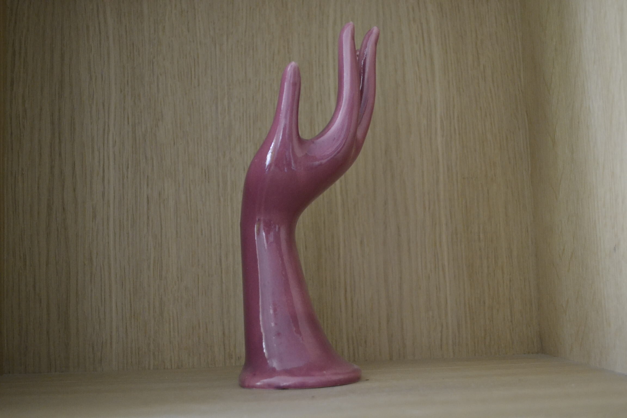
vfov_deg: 31.9
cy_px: 209
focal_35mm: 42
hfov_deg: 46.4
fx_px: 731
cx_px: 314
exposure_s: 1/60
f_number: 4.5
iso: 2000
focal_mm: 28
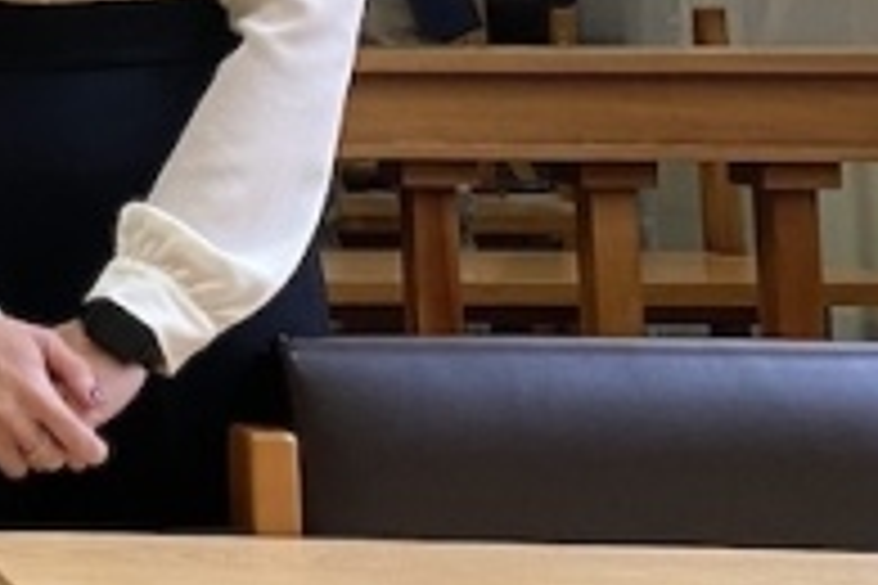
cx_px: -919
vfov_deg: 11.9
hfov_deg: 14.8
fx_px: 2707
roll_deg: -0.5
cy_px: -256
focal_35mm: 111
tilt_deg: +4.3
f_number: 1.8
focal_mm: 4.25
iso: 160
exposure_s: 1/50
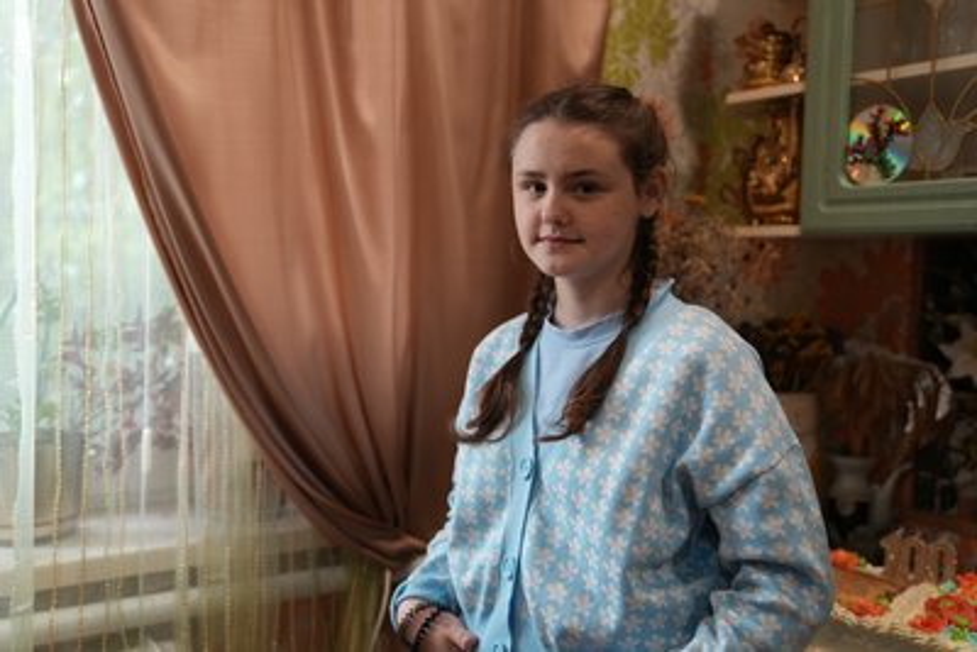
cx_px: 488
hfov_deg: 53.1
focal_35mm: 36
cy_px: 326
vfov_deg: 36.9
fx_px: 977
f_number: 2.8
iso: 800
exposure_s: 1/50
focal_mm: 36
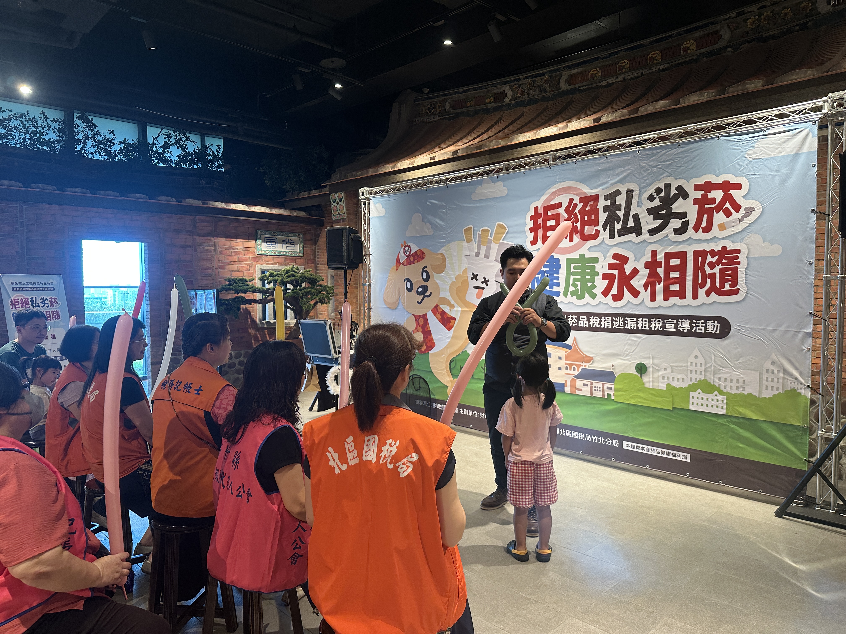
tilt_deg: -2.8
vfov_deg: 56.8
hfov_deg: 71.6
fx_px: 587
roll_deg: -0.2
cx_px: 423
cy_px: 317
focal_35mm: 24
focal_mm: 6.86
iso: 200
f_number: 1.78
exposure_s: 1/120
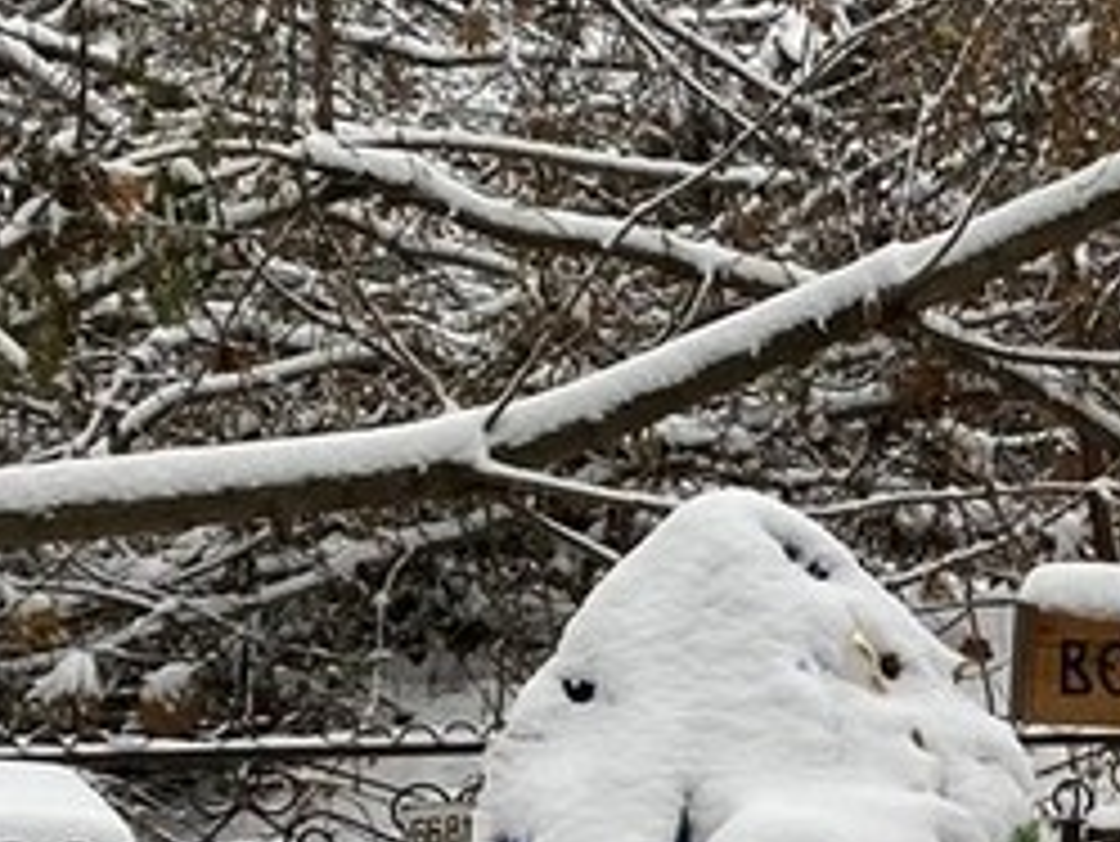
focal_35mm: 107
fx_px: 3464
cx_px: 1610
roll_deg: -2.0
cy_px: 1180
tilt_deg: -3.6
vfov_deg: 13.2
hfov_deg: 16.9
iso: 80
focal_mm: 4.25
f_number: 1.8
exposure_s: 1/121
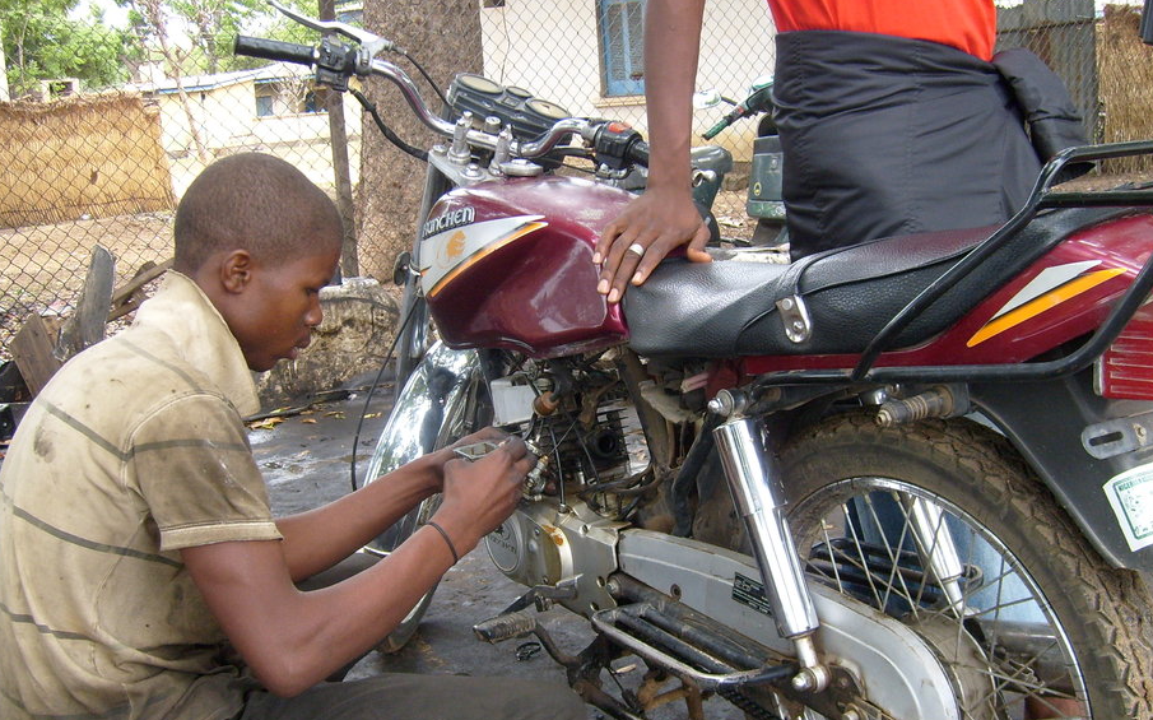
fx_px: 1319
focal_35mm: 42
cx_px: 555
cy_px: 422
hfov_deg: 47.2
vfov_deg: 30.5
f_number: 2.8
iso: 80
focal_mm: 5.8
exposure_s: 1/180
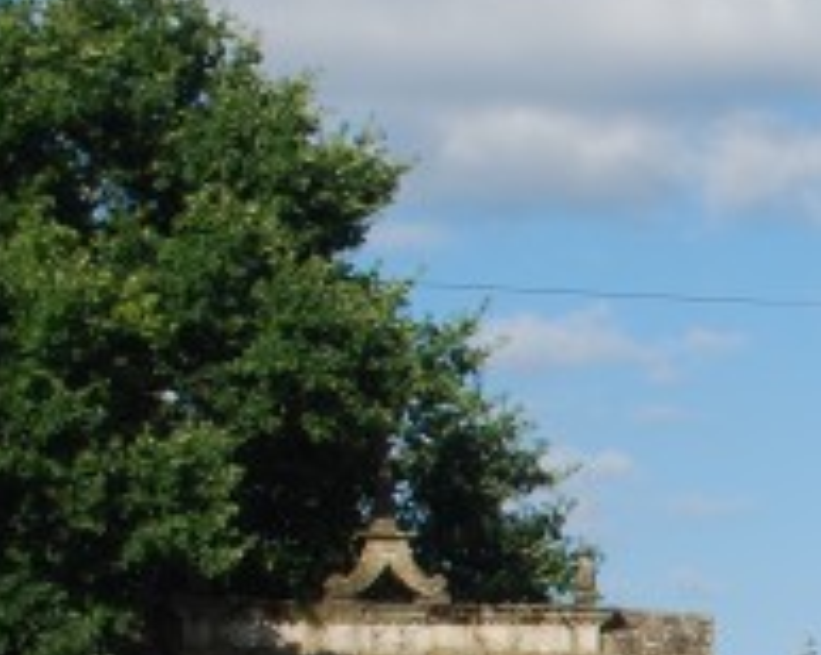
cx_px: 1519
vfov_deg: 9.8
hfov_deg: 11.7
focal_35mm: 152
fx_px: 3690
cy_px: 976
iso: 100
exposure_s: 1/250
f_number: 8
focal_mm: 26
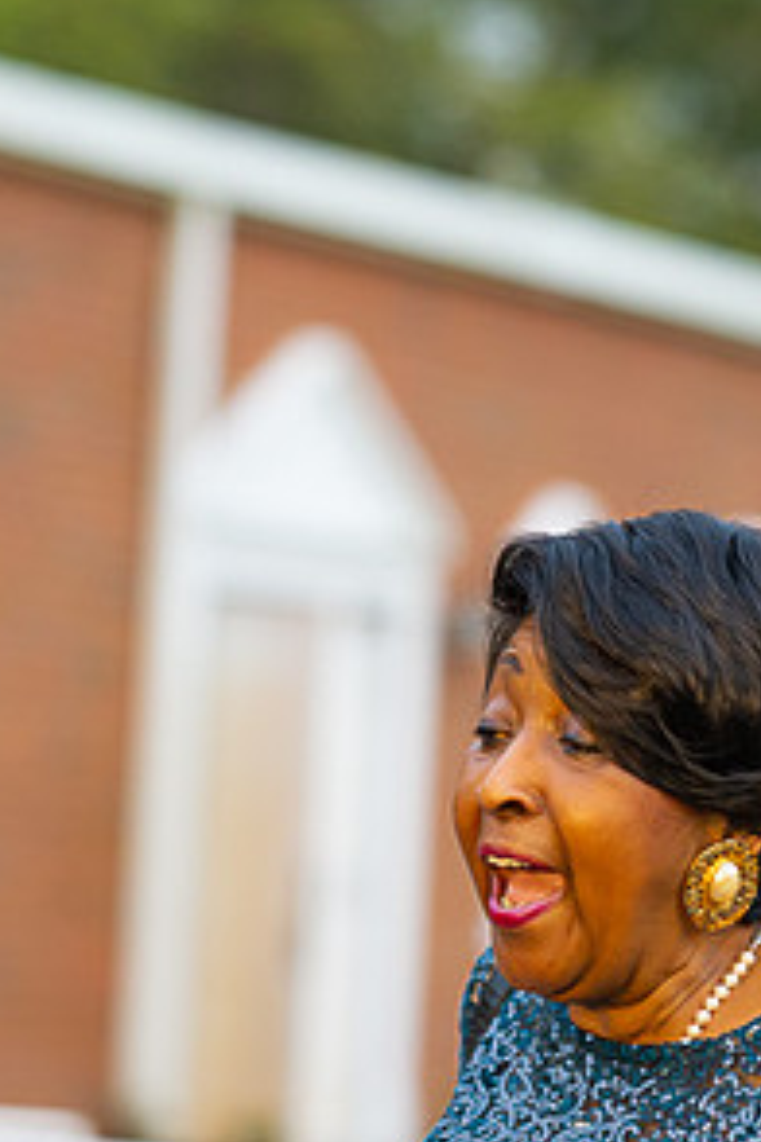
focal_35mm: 253
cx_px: 603
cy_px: 785
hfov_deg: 5.4
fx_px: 8022
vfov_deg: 8.1
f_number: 2.8
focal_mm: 105
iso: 800
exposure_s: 1/160
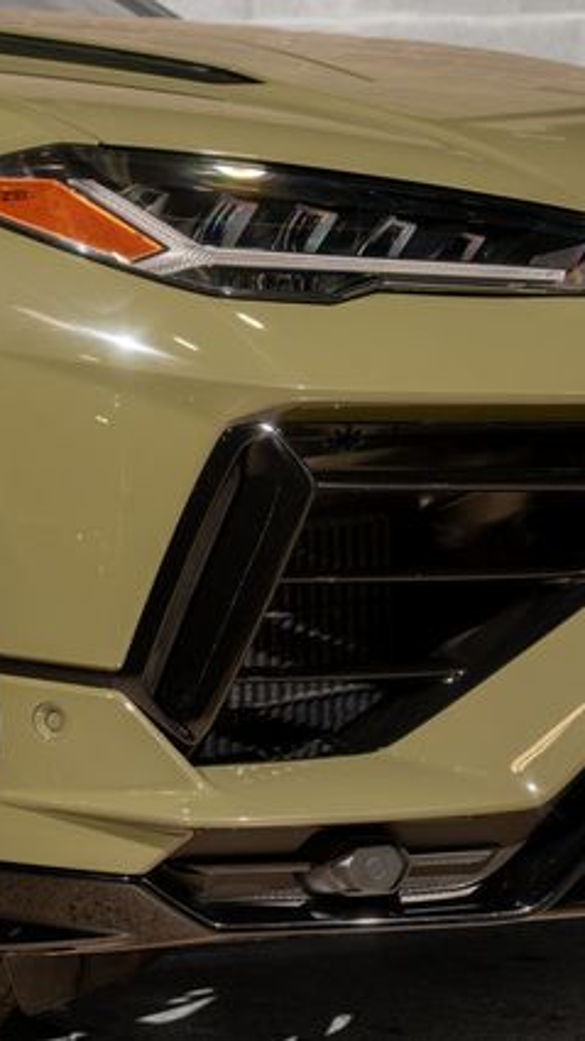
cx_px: 291
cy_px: 520
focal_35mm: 90
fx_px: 2482
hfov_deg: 13.4
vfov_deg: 23.7
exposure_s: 1/50
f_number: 7.1
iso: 400
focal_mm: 57
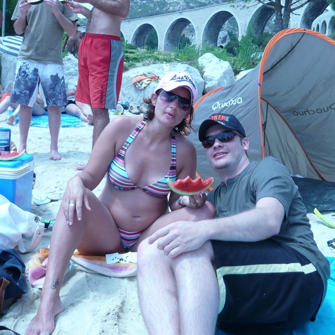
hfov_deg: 40.5
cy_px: 168
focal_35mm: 41
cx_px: 216
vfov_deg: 40.9
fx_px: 449
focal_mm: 5.5
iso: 100
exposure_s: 1/500
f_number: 3.1
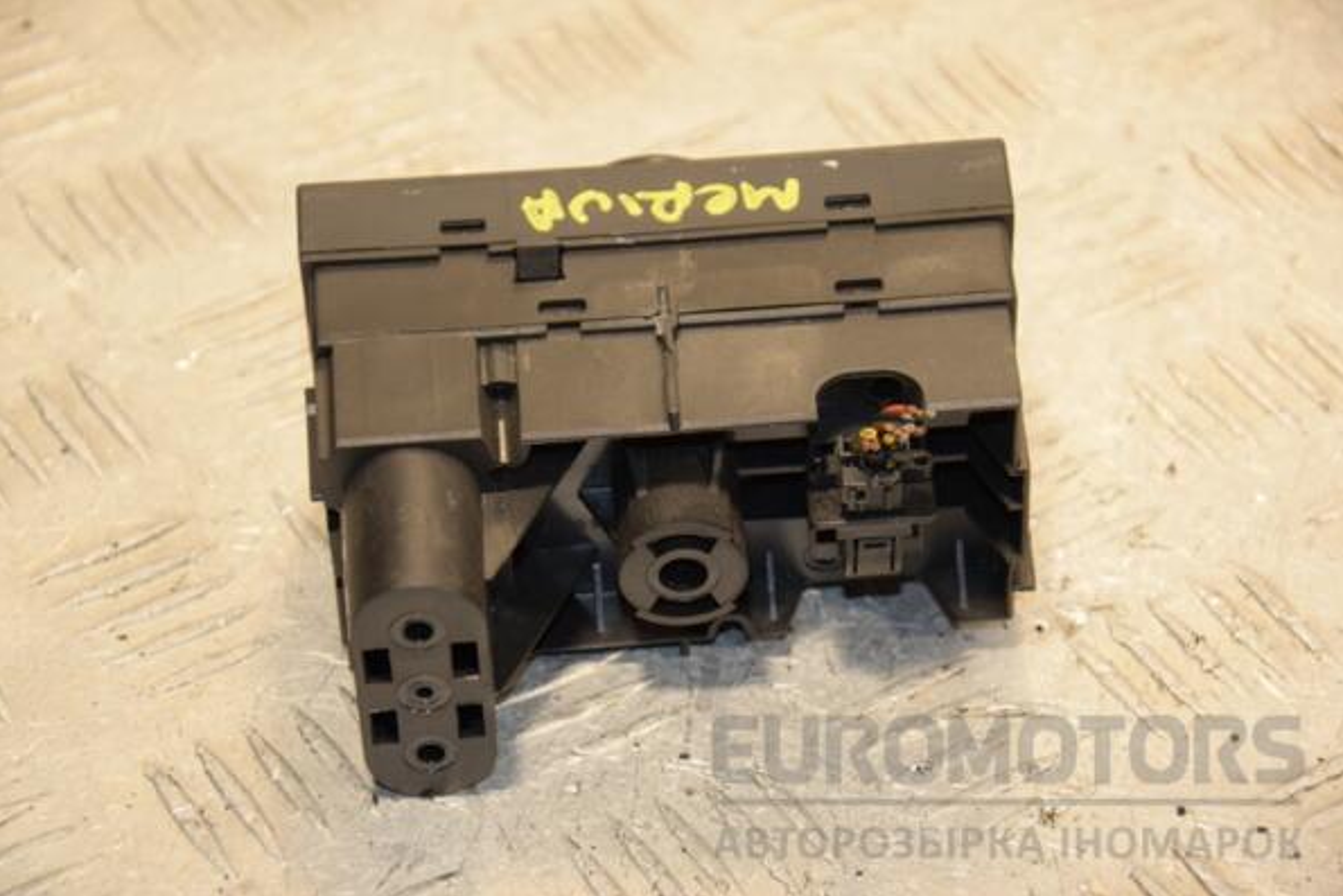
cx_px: 670
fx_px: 4795
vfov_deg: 10.7
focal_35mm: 129
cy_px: 449
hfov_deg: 15.9
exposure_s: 1/200
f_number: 5.6
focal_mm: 85
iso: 800
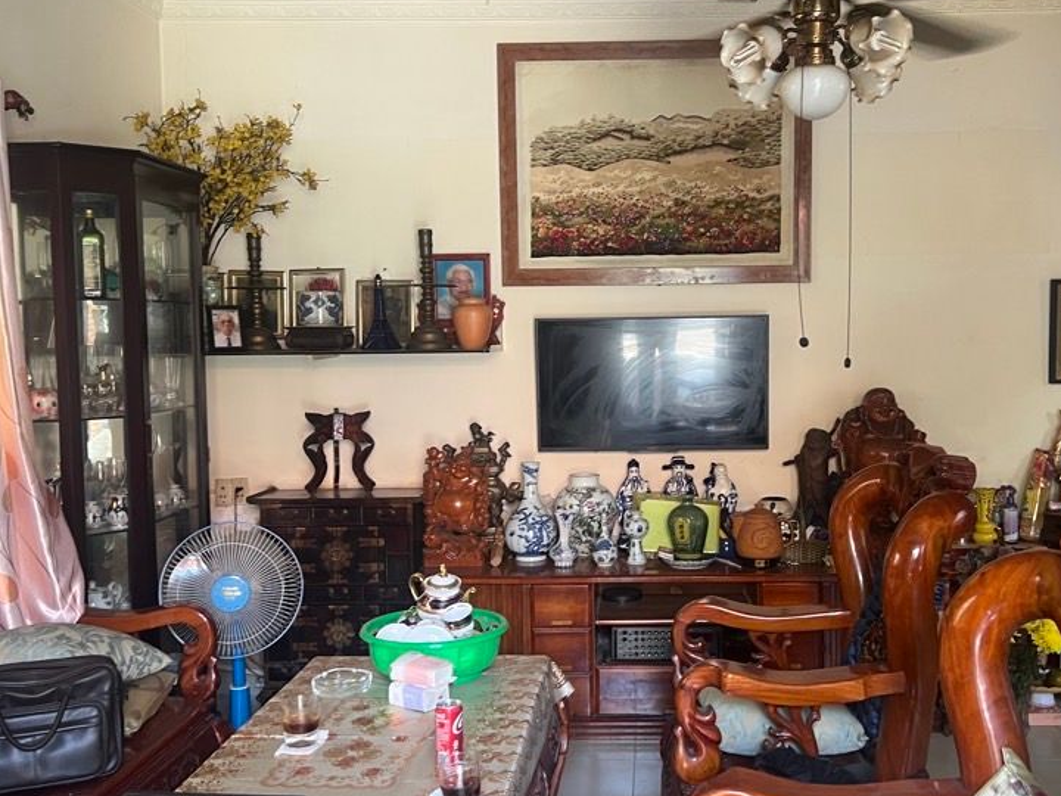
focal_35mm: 37
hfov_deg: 50.0
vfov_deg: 38.7
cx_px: 612
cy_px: 407
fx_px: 1134
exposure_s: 1/50
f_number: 1.5
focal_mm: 5.7
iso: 160
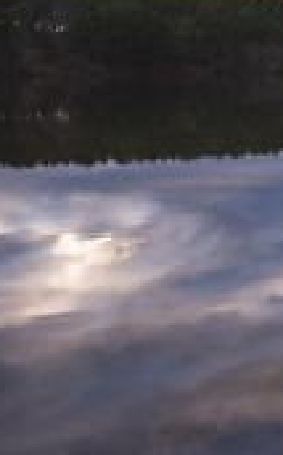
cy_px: 142
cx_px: 749
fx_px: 1028
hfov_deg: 11.7
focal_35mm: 83
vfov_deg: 24.8
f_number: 2.8
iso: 100
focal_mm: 24
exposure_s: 1/250
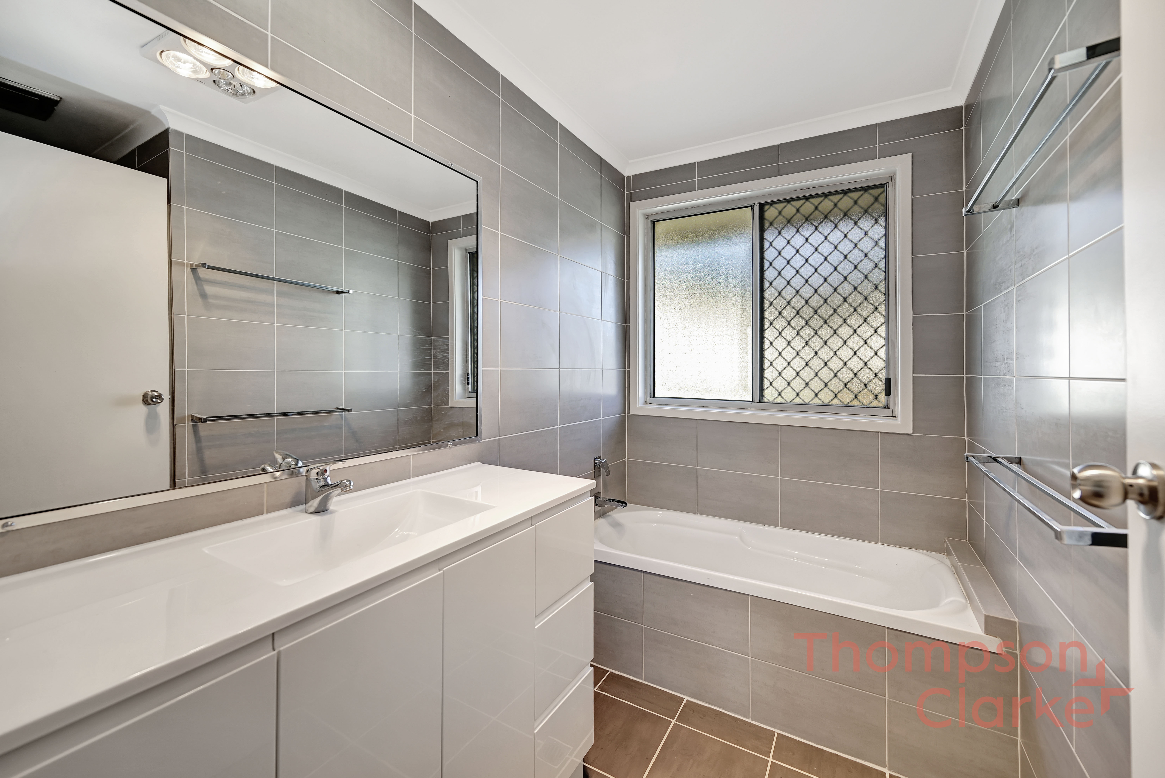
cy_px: 389
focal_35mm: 14
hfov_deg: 104.2
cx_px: 582
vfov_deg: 81.3
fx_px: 453
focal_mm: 14
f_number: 4.5
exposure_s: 1/50
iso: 100
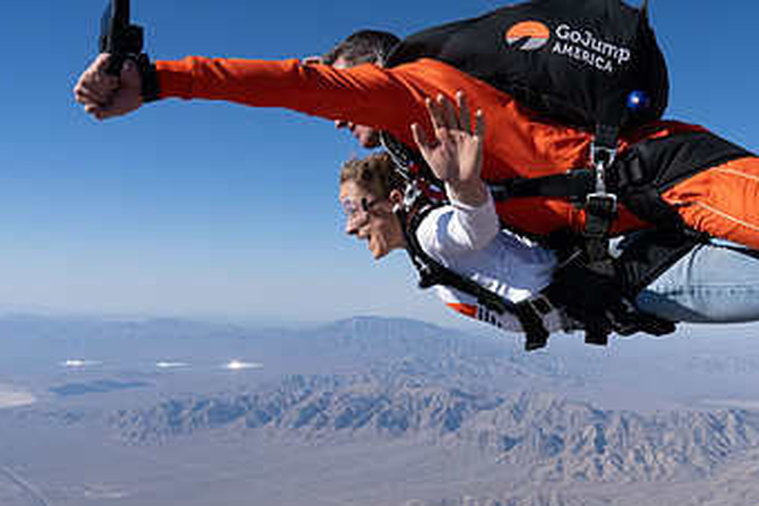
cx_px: 518
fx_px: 865
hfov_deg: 46.5
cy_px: 217
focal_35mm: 41
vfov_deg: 32.6
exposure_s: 1/2000
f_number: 11
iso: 800
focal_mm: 24
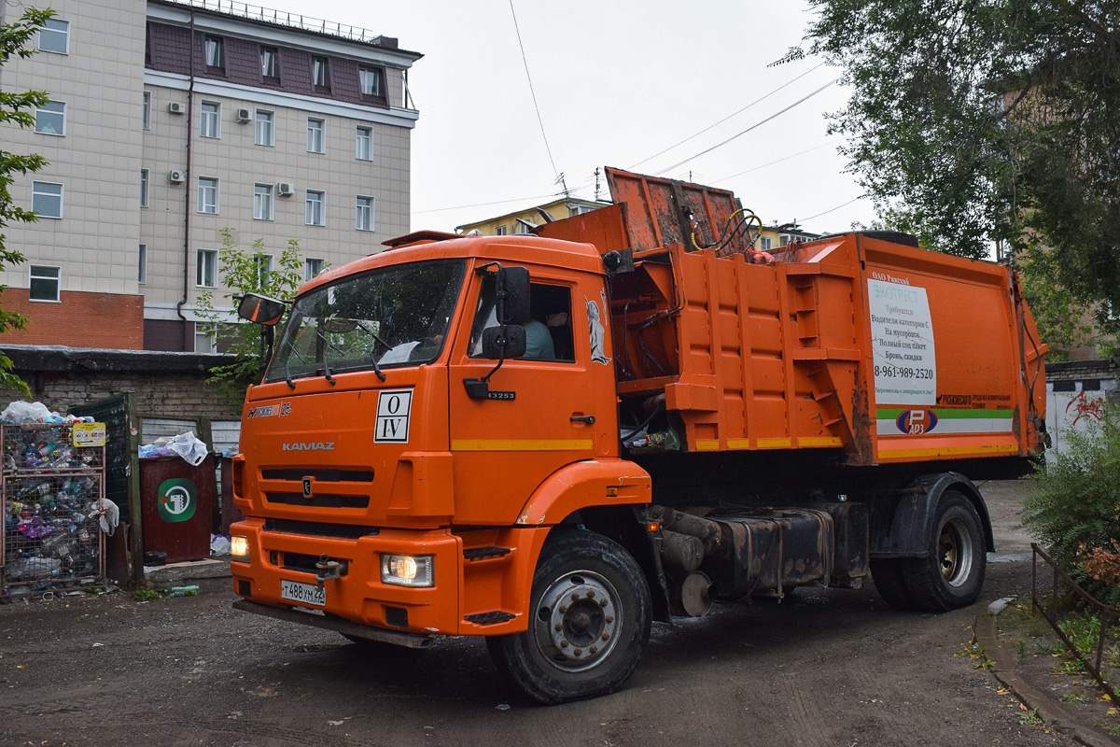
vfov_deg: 43.6
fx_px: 933
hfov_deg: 61.9
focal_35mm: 30
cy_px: 374
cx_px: 560
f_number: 6.3
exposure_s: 1/640
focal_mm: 20
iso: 800
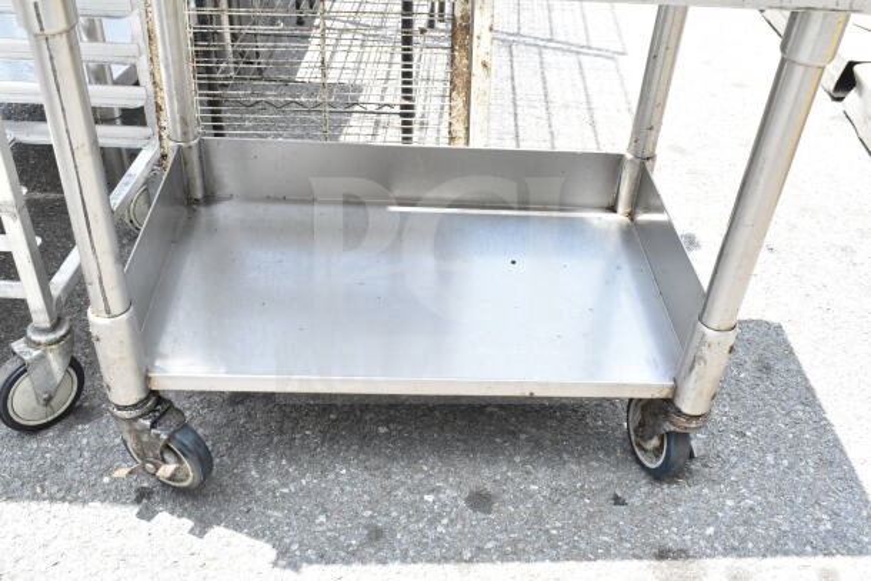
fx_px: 871
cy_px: 290
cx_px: 436
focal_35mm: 36
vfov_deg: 36.9
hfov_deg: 53.1
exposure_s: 1/400
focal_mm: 24
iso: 1600
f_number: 10
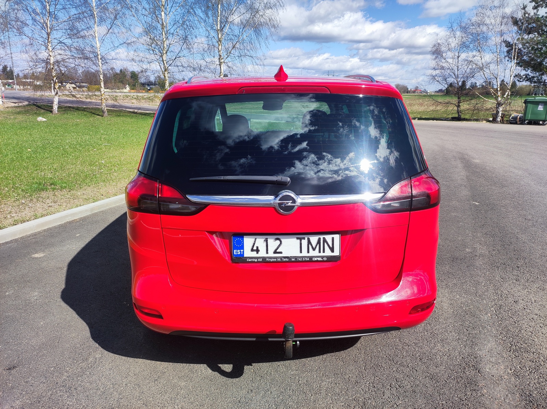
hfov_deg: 91.1
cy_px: 204
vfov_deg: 74.6
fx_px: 268
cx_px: 274
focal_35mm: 17
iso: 50
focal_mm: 4.74
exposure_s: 1/710
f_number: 1.79
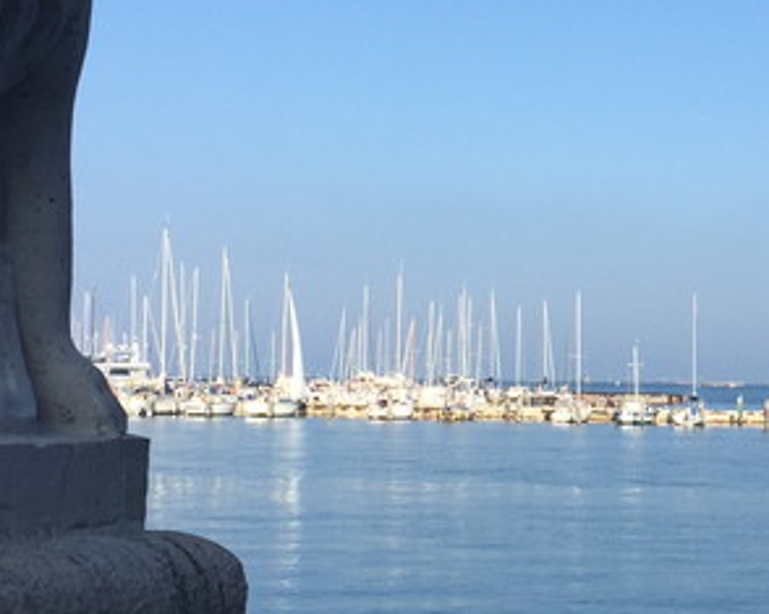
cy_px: 269
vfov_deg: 19.9
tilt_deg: +3.8
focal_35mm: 77
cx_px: 573
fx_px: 1752
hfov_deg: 24.5
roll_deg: -1.5
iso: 32
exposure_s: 1/1883
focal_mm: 4.15
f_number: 2.2
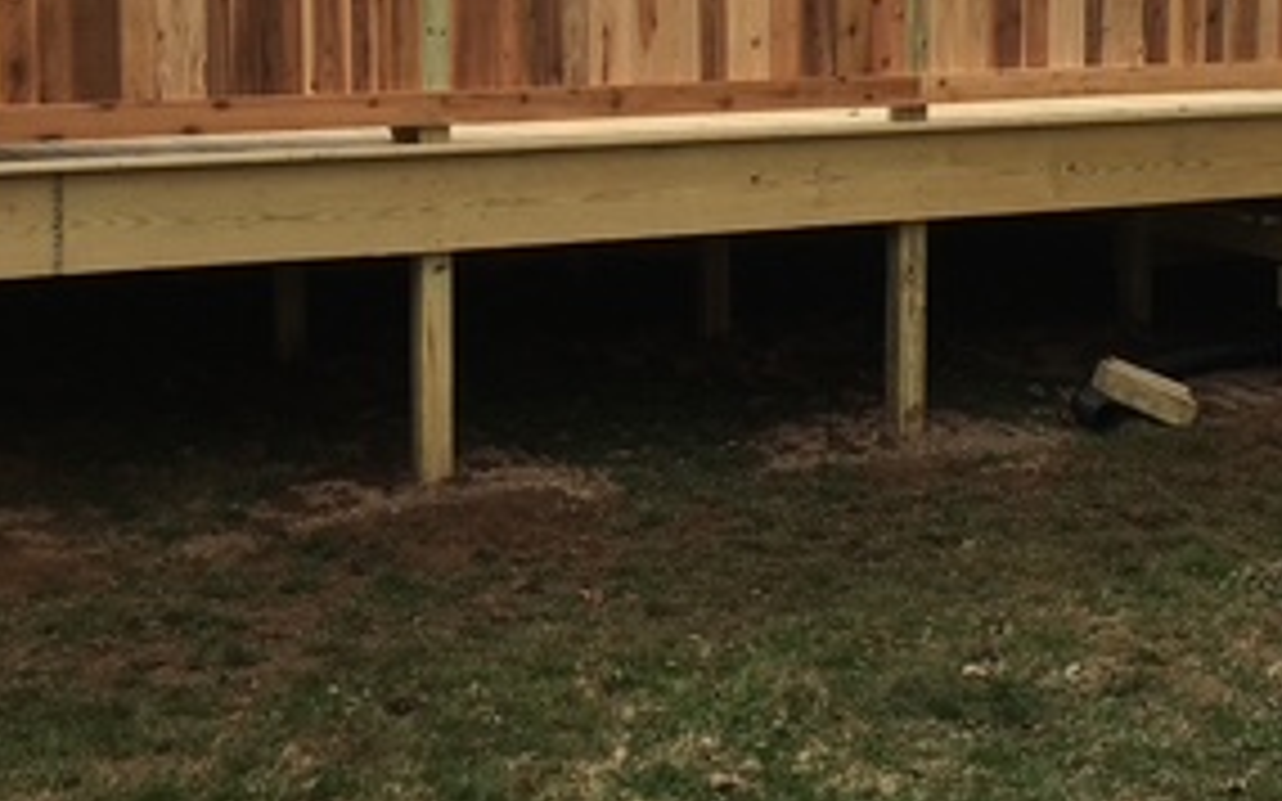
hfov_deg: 29.7
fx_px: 2410
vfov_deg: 18.6
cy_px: 90
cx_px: 783
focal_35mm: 69
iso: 25
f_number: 2.2
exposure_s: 1/668
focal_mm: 4.15
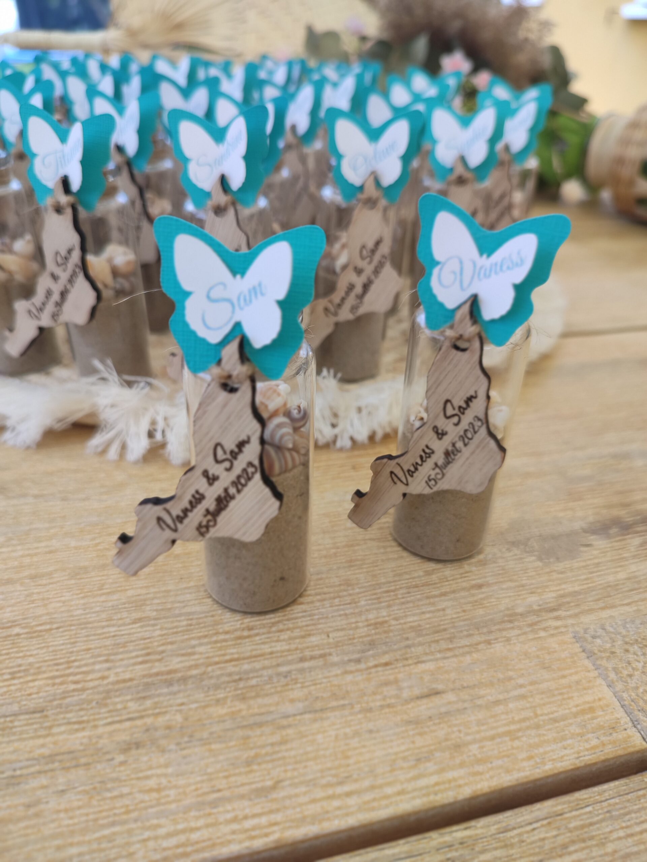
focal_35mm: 24
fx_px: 598
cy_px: 431
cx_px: 324
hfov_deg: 56.8
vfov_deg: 71.6
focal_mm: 5.89
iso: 50
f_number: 1.89
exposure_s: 1/155
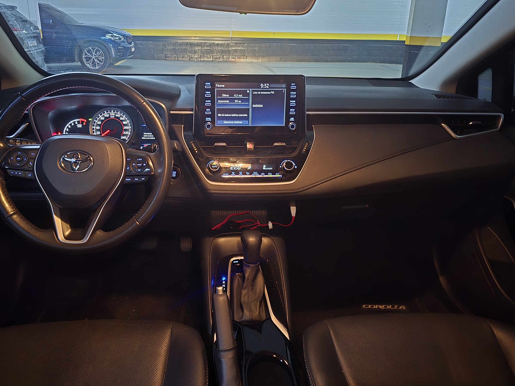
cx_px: 239
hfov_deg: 67.2
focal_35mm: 26
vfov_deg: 53.0
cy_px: 174
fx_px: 387
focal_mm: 6.3
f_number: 1.7
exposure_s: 1/20
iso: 2500
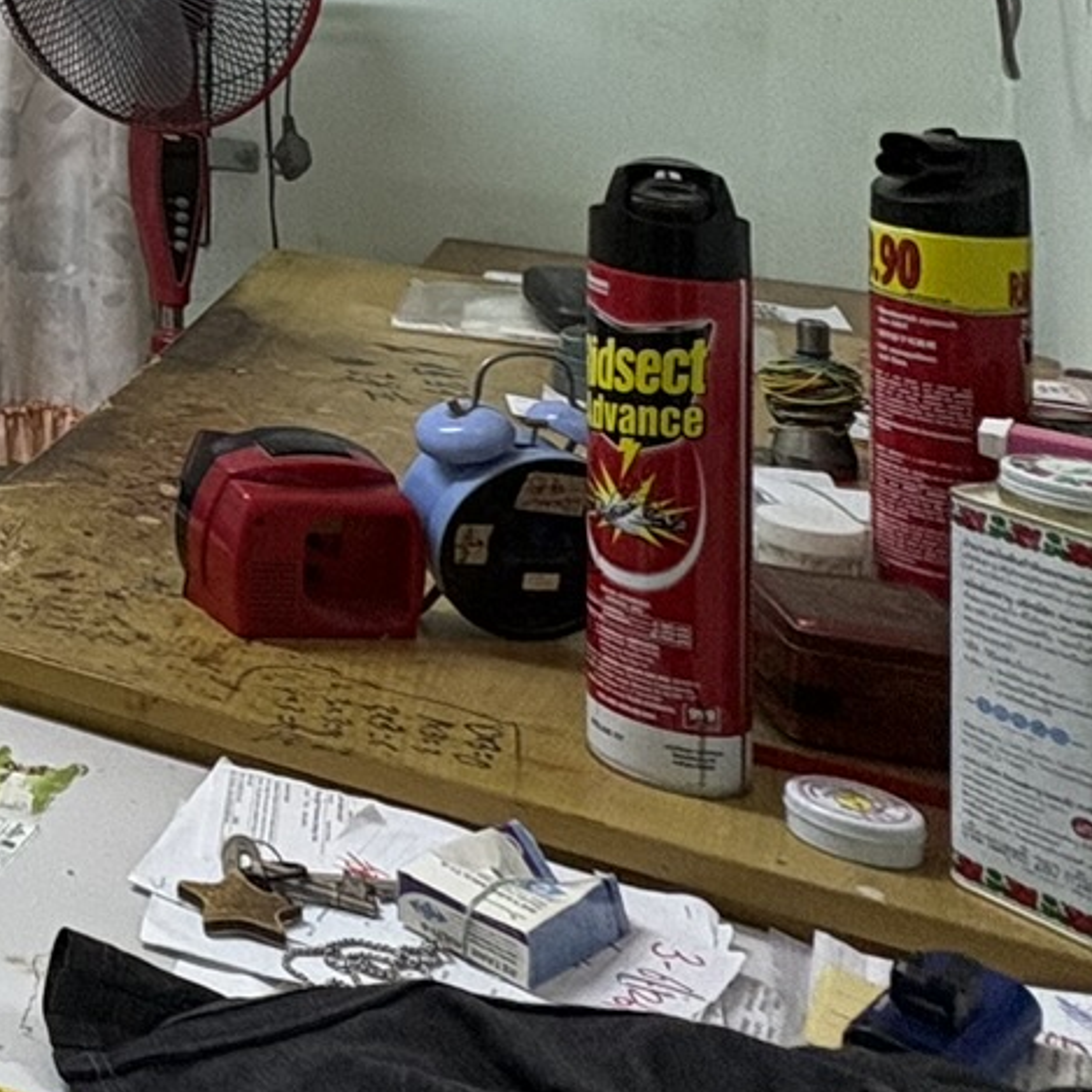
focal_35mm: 54
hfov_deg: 21.5
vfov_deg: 28.1
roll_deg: +1.0
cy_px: -184
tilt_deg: -0.4
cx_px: -843
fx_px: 1927
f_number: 2.2
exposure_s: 1/100
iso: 200
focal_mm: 2.22
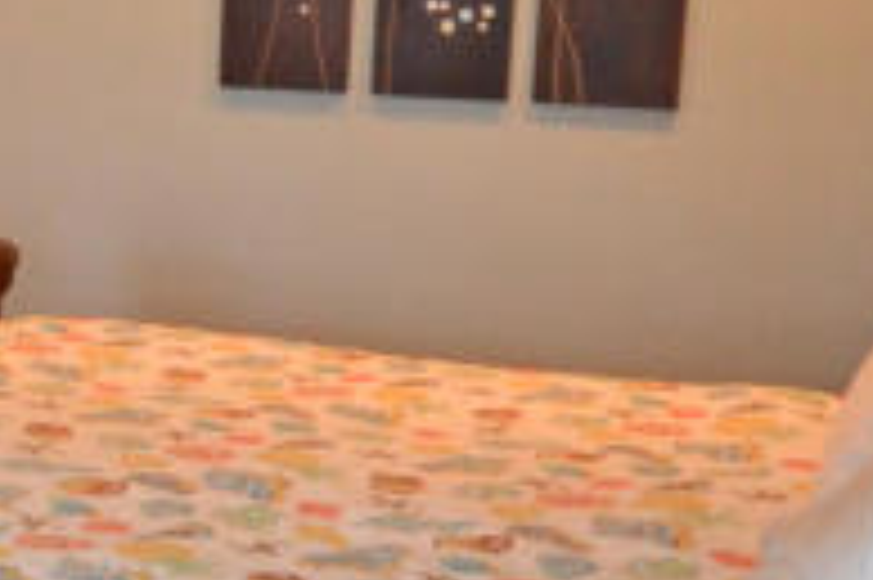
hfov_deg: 20.7
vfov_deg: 15.3
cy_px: 274
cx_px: -292
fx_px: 2156
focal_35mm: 89
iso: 900
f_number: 3.5
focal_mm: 10
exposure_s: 1/60
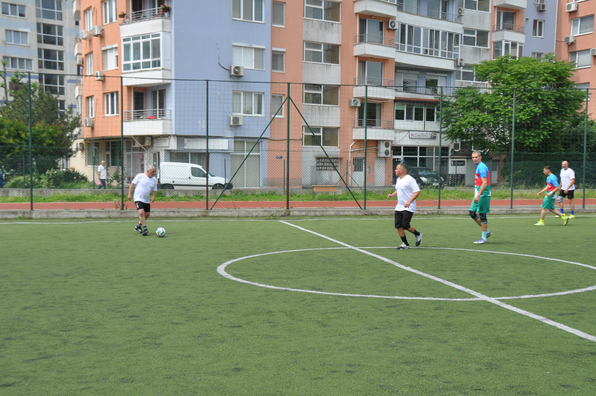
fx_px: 769
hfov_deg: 42.4
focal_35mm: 46
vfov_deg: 28.9
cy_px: 198
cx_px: 298
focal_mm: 31
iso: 200
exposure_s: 1/250
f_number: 8
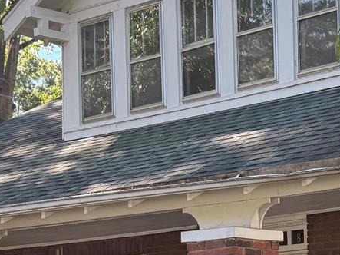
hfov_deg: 17.4
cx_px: 327
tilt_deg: +4.2
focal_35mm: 111
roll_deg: +1.1
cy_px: 269
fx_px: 1090
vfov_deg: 13.1
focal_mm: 6.76
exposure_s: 1/374
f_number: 1.78
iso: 100
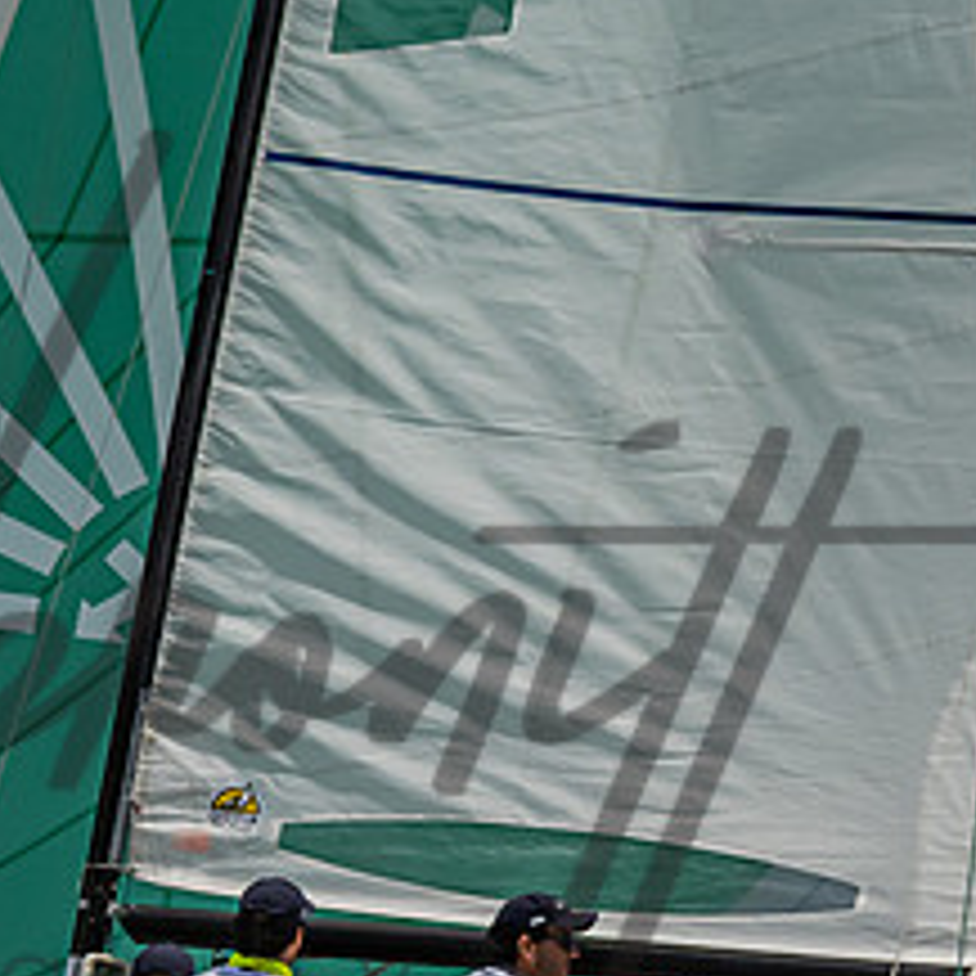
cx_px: -281
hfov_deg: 1.7
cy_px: 616
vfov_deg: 1.7
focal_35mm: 1059
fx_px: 33781
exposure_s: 1/4000
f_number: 6.3
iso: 400
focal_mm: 230
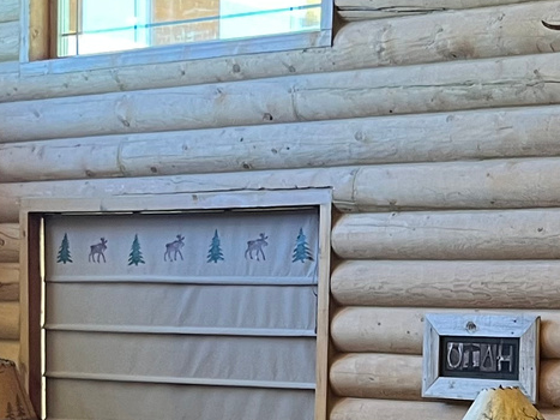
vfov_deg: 12.4
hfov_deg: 17.2
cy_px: 611
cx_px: 378
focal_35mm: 114
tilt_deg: -8.1
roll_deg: -1.5
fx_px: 1844
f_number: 1.6
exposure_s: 1/60
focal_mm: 5.1
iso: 160
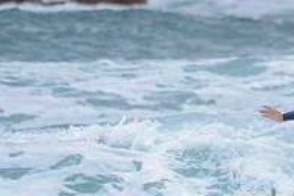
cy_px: 158
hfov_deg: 1.1
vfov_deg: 0.7
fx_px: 15099
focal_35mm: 1849
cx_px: 388
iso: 560
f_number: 5.6
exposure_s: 1/1250
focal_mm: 500
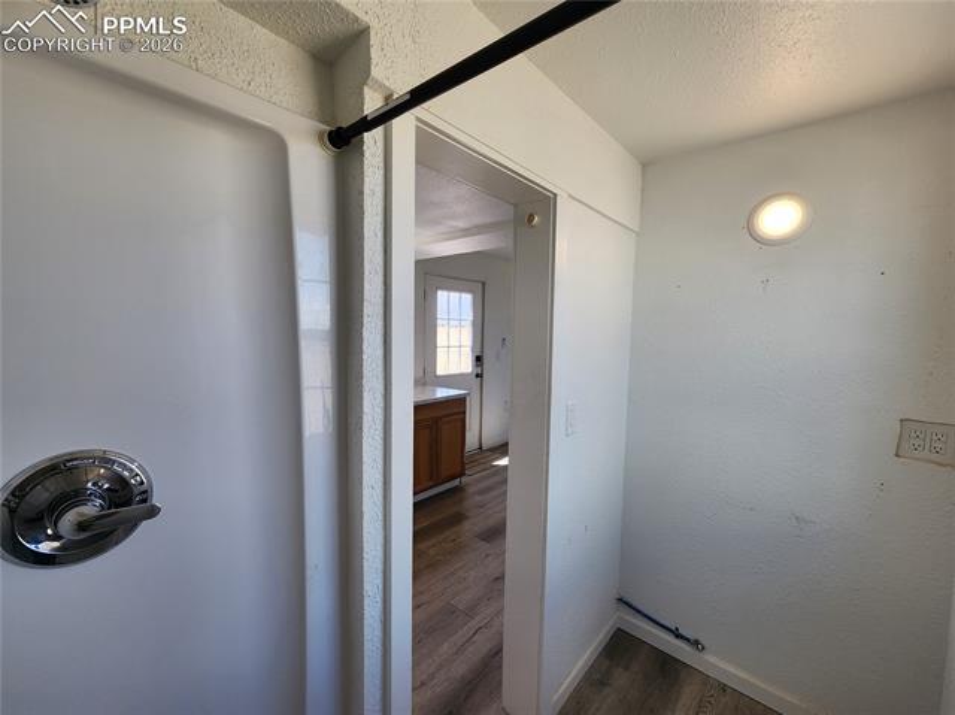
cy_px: 358
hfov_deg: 106.2
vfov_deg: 89.8
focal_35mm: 13
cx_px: 478
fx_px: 358
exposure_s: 1/140
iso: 50
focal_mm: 2.2
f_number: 2.2
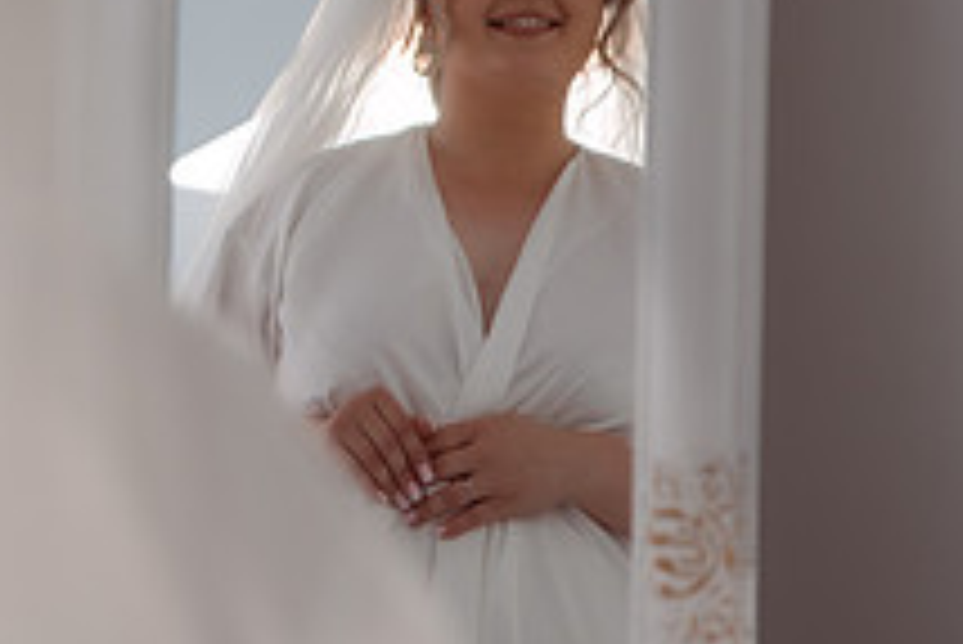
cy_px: 47
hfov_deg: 10.7
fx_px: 5086
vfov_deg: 7.2
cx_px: 58
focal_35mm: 190
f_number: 2.8
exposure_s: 1/160
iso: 800
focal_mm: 70
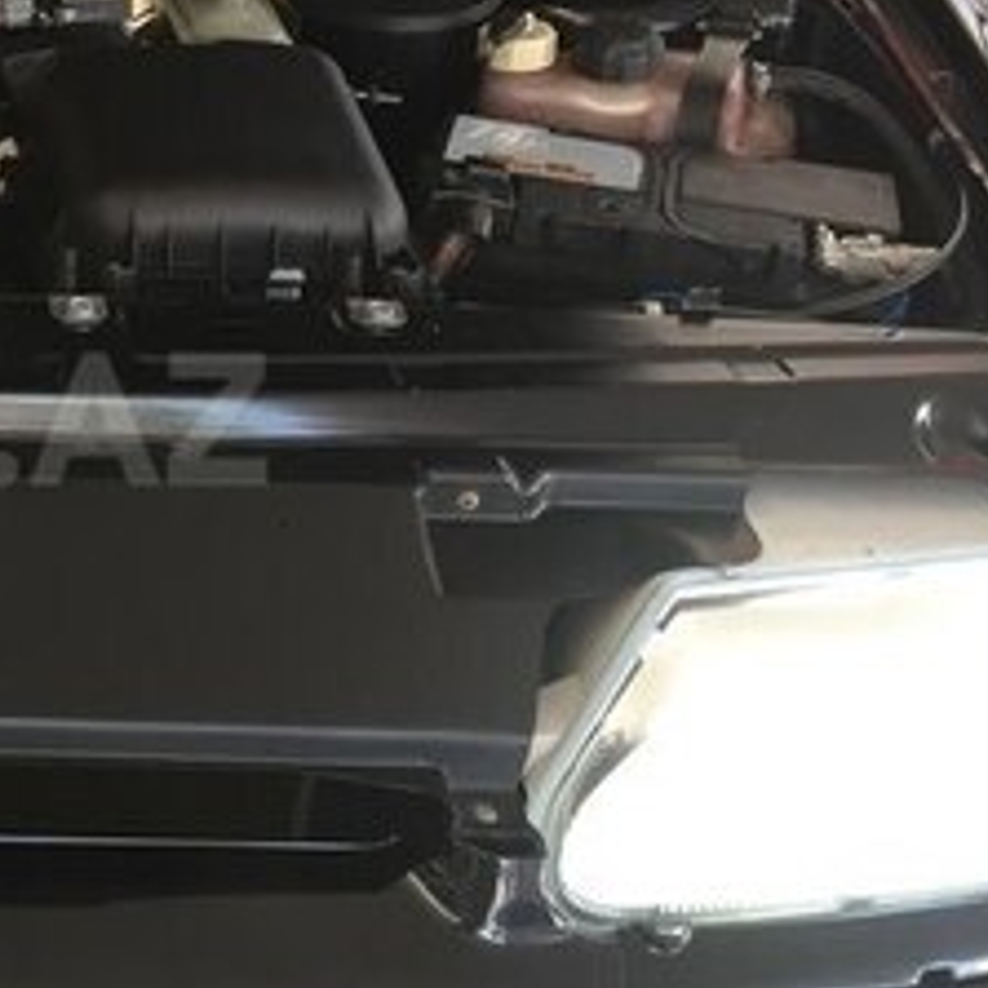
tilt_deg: -30.6
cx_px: -186
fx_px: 2454
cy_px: 419
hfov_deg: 21.2
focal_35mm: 76
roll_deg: -3.5
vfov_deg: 22.7
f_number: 2.2
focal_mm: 4.15
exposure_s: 1/33
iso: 40
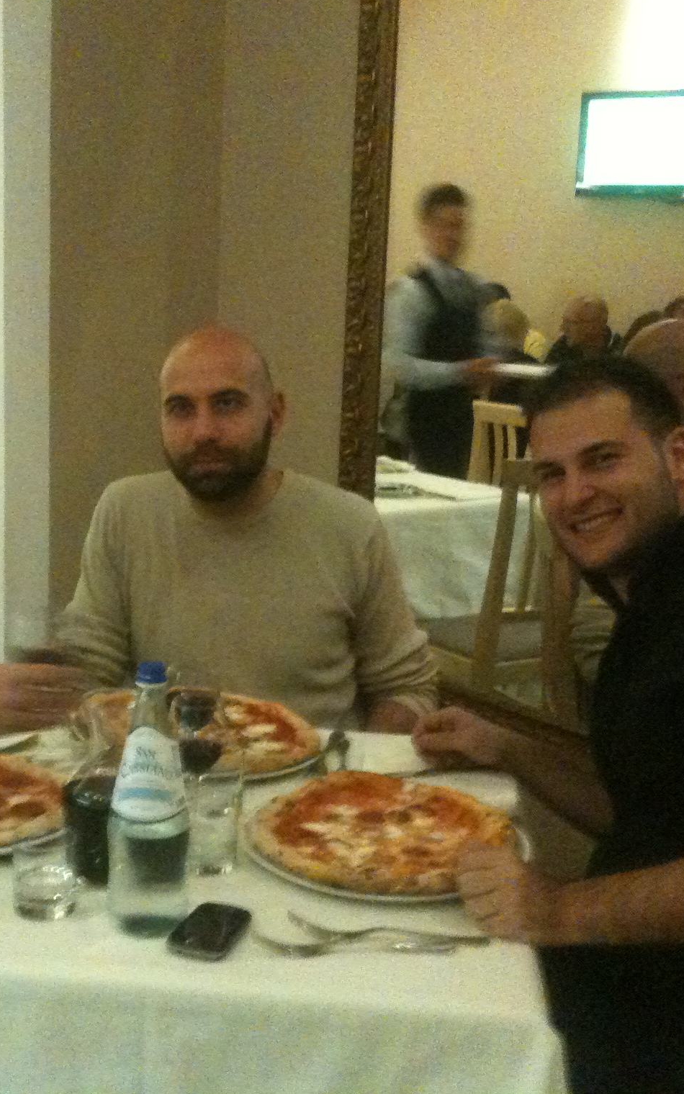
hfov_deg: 25.5
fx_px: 1491
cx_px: 169
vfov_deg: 40.3
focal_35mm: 50
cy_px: 544
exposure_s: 1/10
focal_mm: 3.85
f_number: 2.8
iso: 640
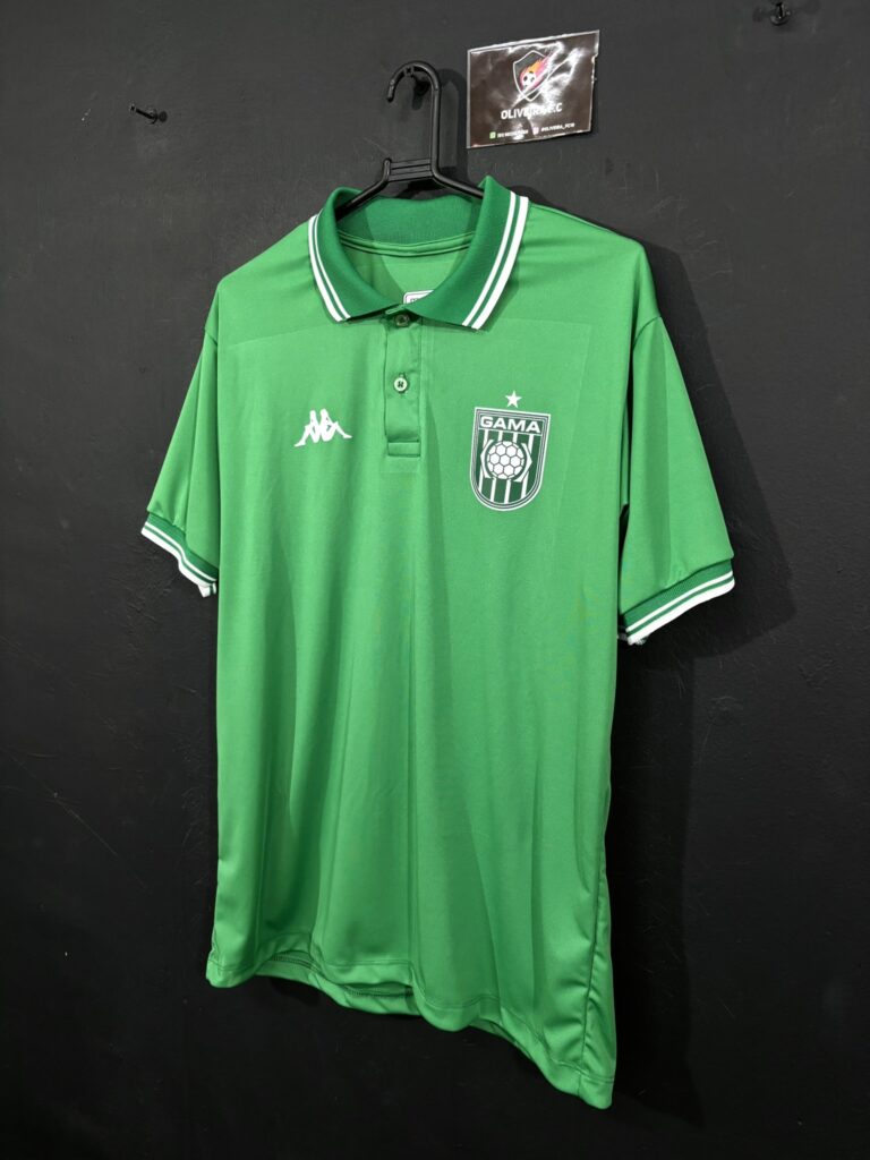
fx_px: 871
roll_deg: -0.7
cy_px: 580
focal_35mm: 26
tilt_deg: -7.5
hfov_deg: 53.1
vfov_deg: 67.3
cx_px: 435
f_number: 1.6
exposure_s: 1/60
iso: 200
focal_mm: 5.96
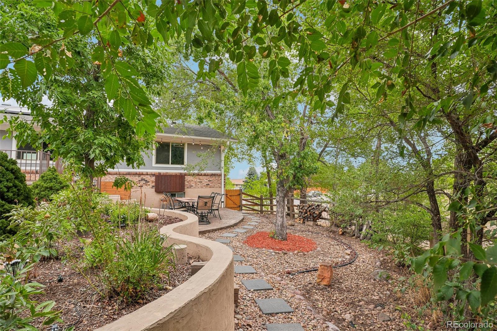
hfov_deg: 95.0
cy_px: 166
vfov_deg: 72.0
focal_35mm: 16
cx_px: 248
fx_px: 228
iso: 100
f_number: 8
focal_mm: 11
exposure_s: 1/60
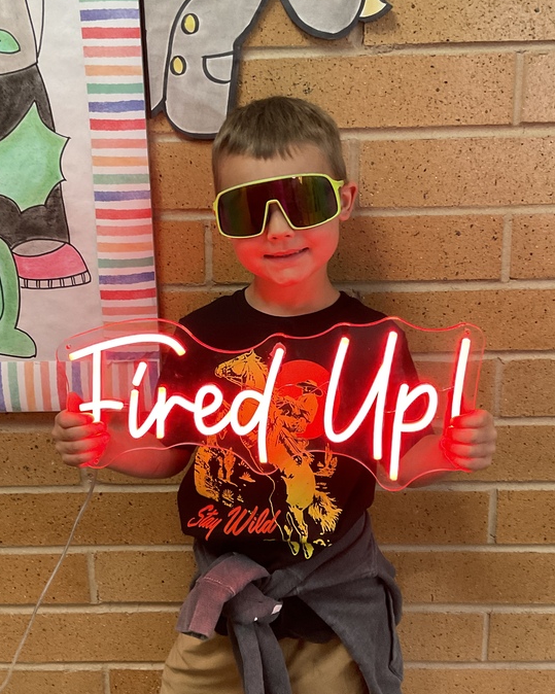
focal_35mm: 43
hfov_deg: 34.9
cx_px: 266
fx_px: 883
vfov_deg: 42.9
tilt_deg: -16.9
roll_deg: +0.4
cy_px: 347
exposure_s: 1/60
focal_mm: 3
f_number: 1.8
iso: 200
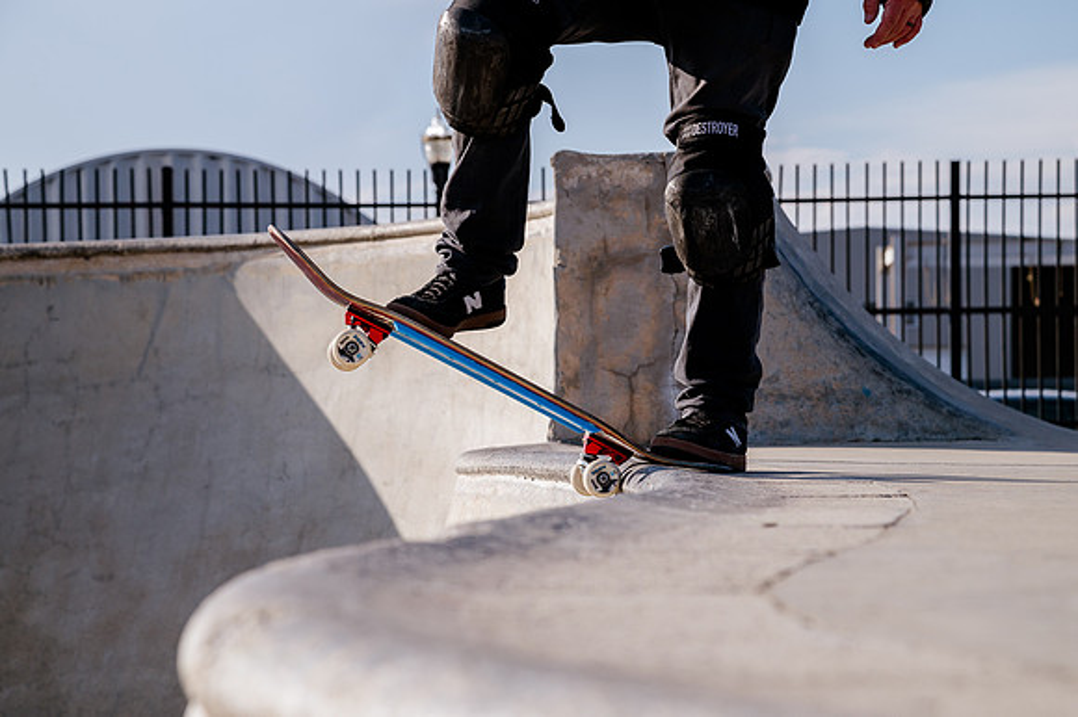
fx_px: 3315
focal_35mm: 111
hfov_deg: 18.5
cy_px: 359
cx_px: 556
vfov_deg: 12.4
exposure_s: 1/500
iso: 200
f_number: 10
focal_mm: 105
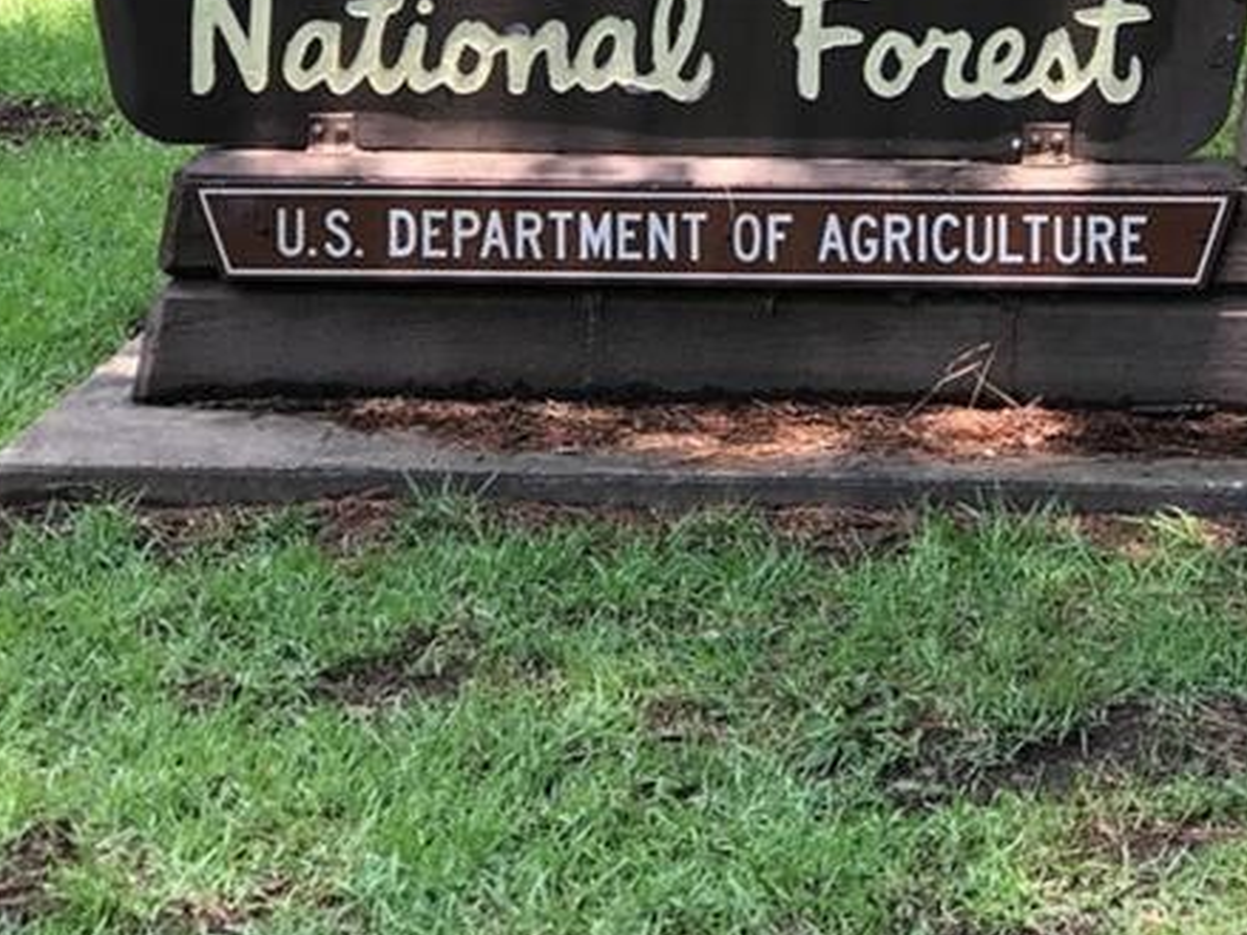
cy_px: -91
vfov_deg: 11.0
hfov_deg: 14.8
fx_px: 4790
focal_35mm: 133
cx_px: 864
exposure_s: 1/103
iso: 20
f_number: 2.8
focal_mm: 6.6
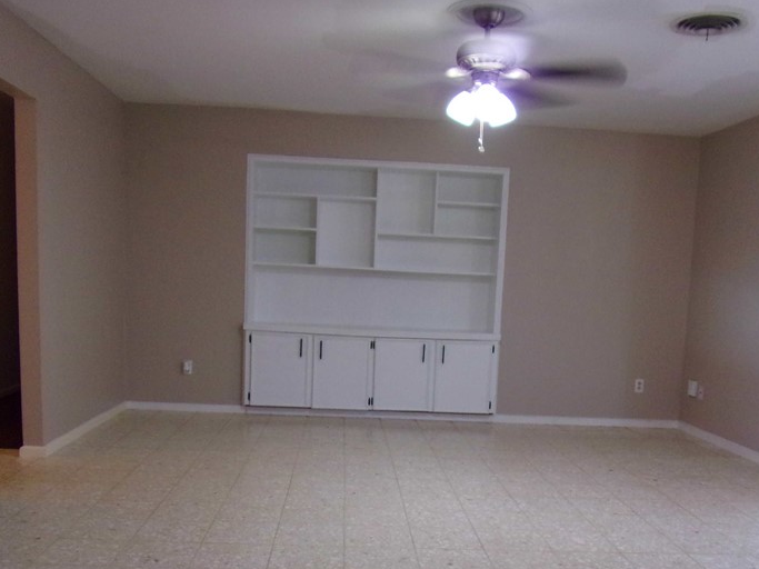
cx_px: 382
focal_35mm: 36
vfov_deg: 39.1
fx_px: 789
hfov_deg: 51.4
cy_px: 385
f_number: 3.3
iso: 165
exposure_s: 1/34
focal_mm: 4.3
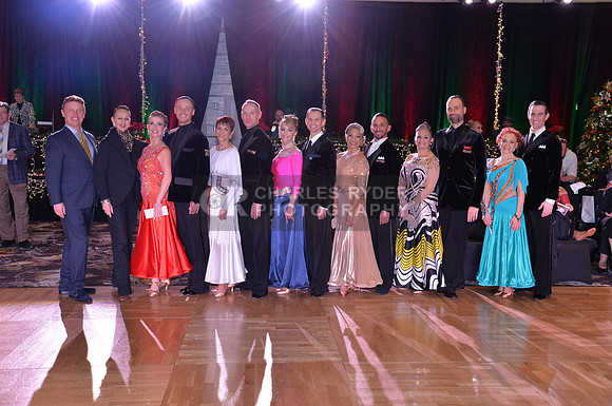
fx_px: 679
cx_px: 306
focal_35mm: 40
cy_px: 203
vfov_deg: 33.3
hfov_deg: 48.5
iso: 2500
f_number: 5.6
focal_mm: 40
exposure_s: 1/250
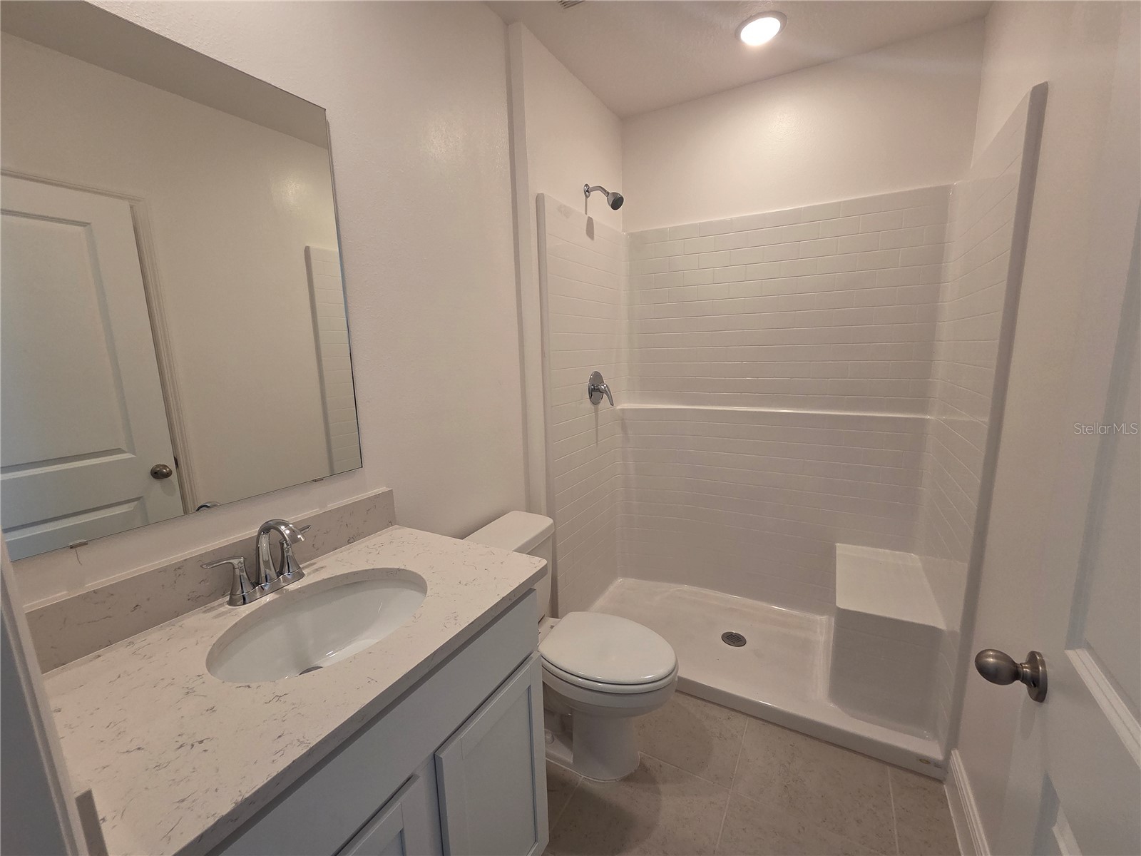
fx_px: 429
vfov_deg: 89.9
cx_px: 570
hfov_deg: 106.2
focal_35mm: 13
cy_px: 428
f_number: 2.2
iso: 250
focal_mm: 2.2
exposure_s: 1/120
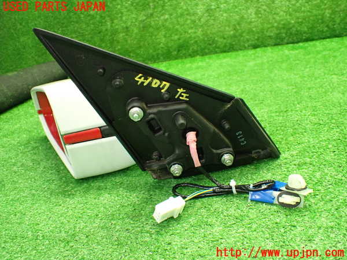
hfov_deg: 60.0
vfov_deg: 46.8
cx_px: 174
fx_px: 301
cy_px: 130
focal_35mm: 30
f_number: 2.3
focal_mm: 5.4
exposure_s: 1/60
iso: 800
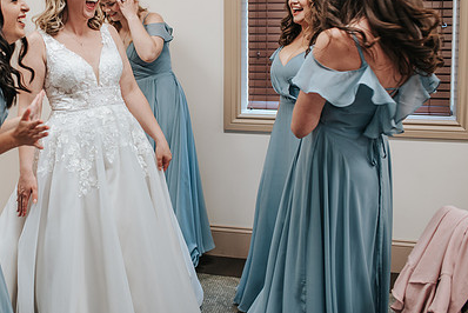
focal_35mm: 51
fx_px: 663
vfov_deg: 26.3
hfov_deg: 38.1
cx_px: 134
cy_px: 88
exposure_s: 1/125
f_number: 2.8
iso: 560
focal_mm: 35
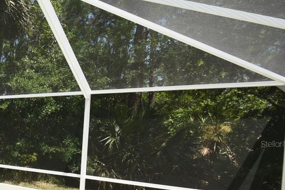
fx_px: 285
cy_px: 144
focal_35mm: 36
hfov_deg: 40.5
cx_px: -43
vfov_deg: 36.0
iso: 100
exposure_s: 1/160
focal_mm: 10
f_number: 6.3
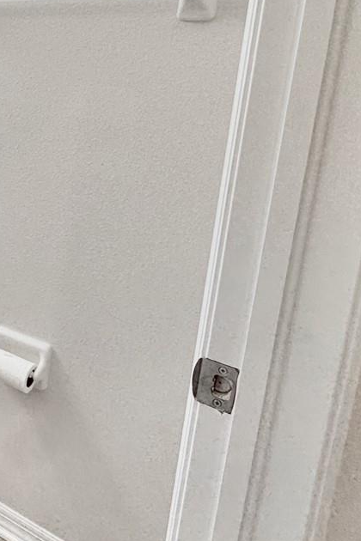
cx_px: -147
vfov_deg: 50.1
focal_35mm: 37
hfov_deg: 27.6
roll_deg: -3.4
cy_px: 146
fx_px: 556
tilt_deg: -8.9
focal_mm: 2.22
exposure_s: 1/120
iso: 50
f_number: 2.2
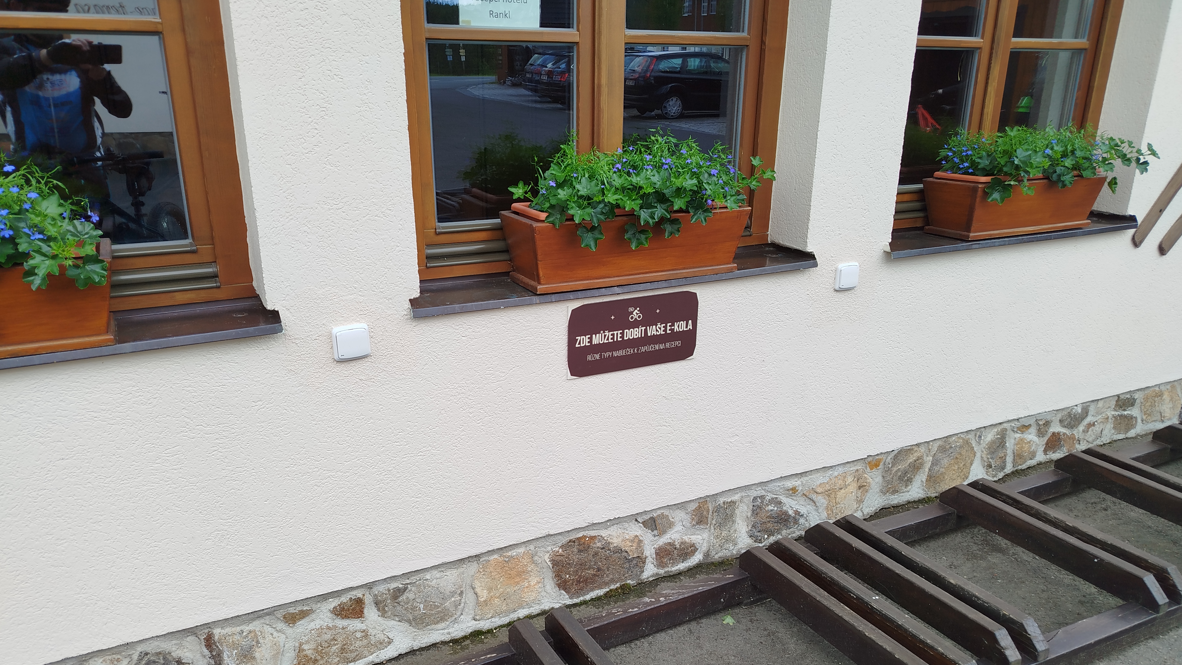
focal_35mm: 27
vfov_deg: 42.9
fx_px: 846
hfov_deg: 69.9
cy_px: 360
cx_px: 578
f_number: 1.7
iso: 50
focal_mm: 5.31
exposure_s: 1/209
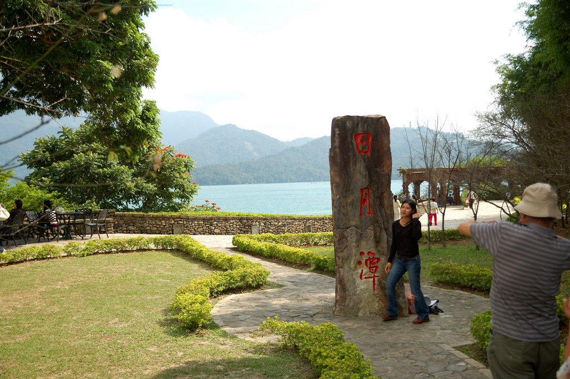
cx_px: 285
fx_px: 617
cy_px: 190
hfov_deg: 49.6
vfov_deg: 34.2
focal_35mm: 39
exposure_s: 1/1600
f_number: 2.8
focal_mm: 26
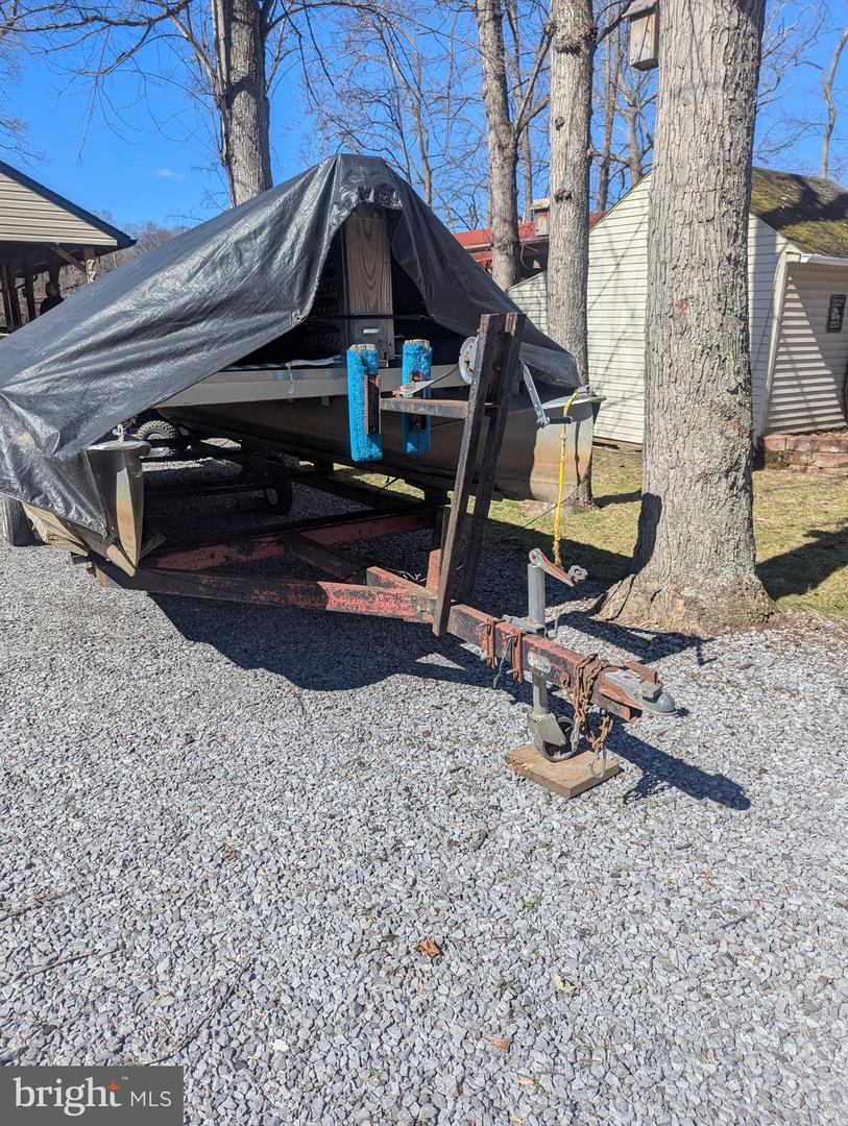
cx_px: 424
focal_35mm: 24
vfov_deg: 71.5
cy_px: 563
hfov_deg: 56.9
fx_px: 782
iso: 47
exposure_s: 1/2137
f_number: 1.85
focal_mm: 6.81
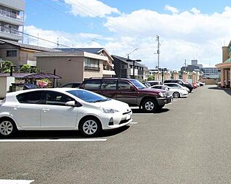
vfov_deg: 50.8
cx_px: 209
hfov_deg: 54.1
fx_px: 191
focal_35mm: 28
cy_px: 65
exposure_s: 1/320
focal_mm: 10
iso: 100
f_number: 7.1
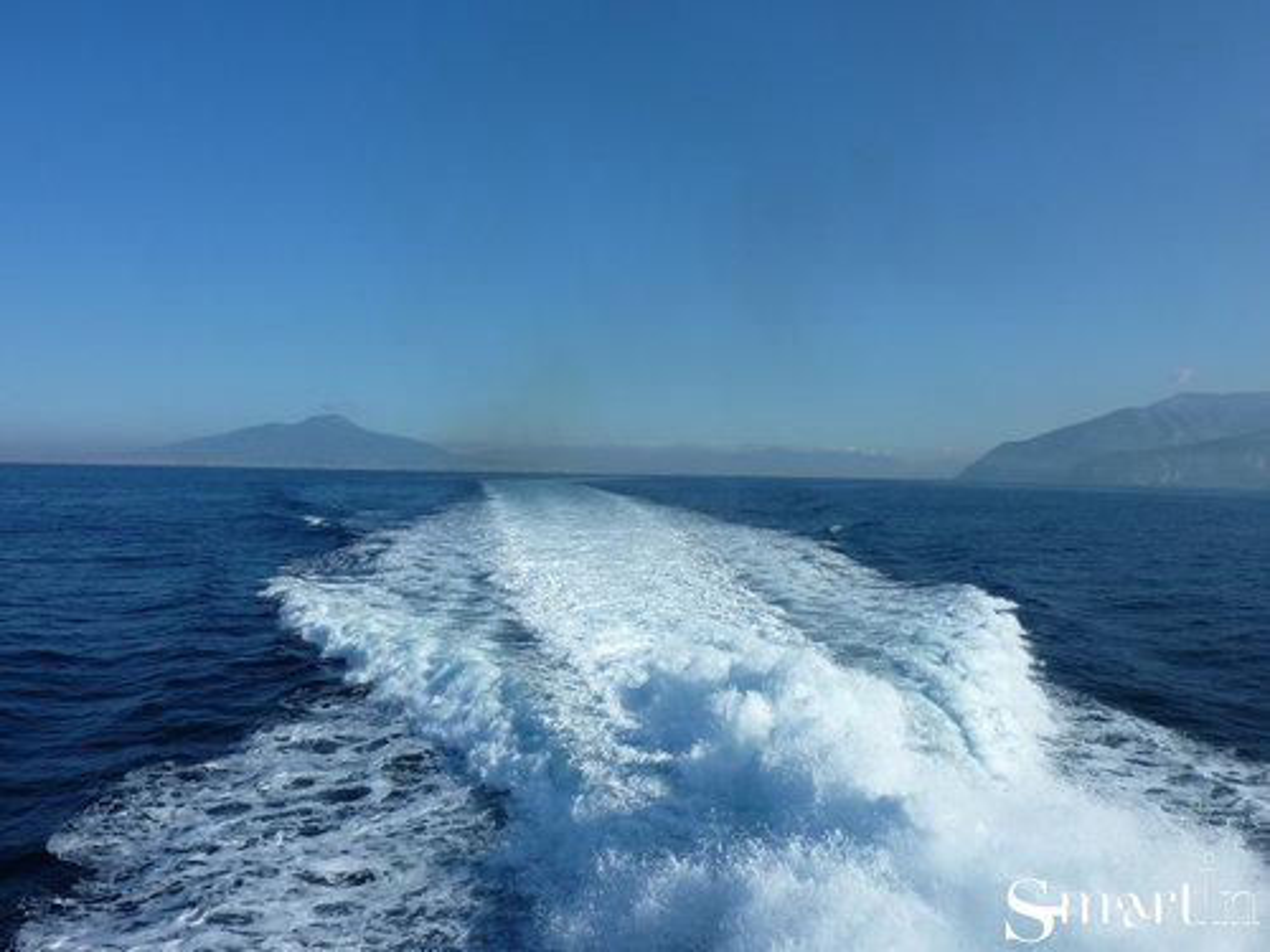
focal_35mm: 25
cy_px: 476
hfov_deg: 69.4
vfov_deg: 54.9
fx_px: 917
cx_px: 635
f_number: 5.6
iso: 80
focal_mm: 4.1
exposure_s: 1/500
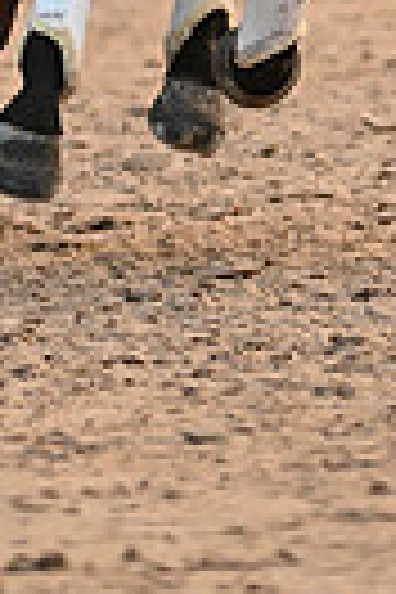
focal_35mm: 881
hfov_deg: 1.6
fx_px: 14535
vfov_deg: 2.3
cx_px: 142
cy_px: -698
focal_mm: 200
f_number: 4.5
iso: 8000
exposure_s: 1/1000
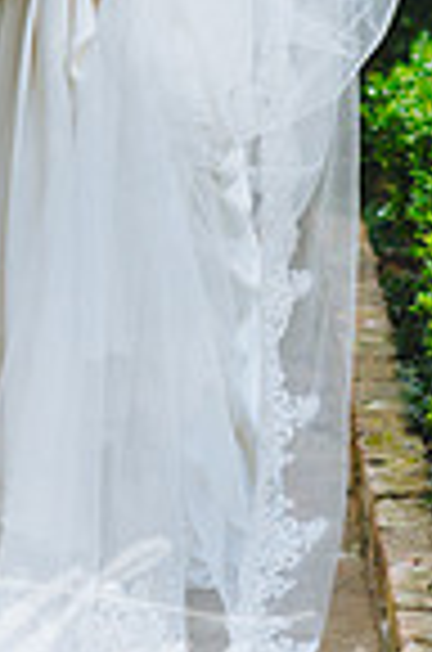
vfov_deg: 7.7
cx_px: 38
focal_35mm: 264
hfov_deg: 5.2
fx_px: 4774
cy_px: -157
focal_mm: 85
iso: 1000
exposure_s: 1/200
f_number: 2
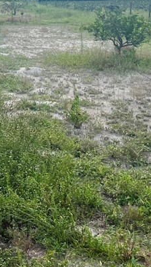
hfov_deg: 14.9
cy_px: 54
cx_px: -100
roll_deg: +0.8
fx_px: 518
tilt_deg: -7.5
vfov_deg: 28.4
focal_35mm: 73
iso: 50
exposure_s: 1/3135
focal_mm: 5.1
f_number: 1.6
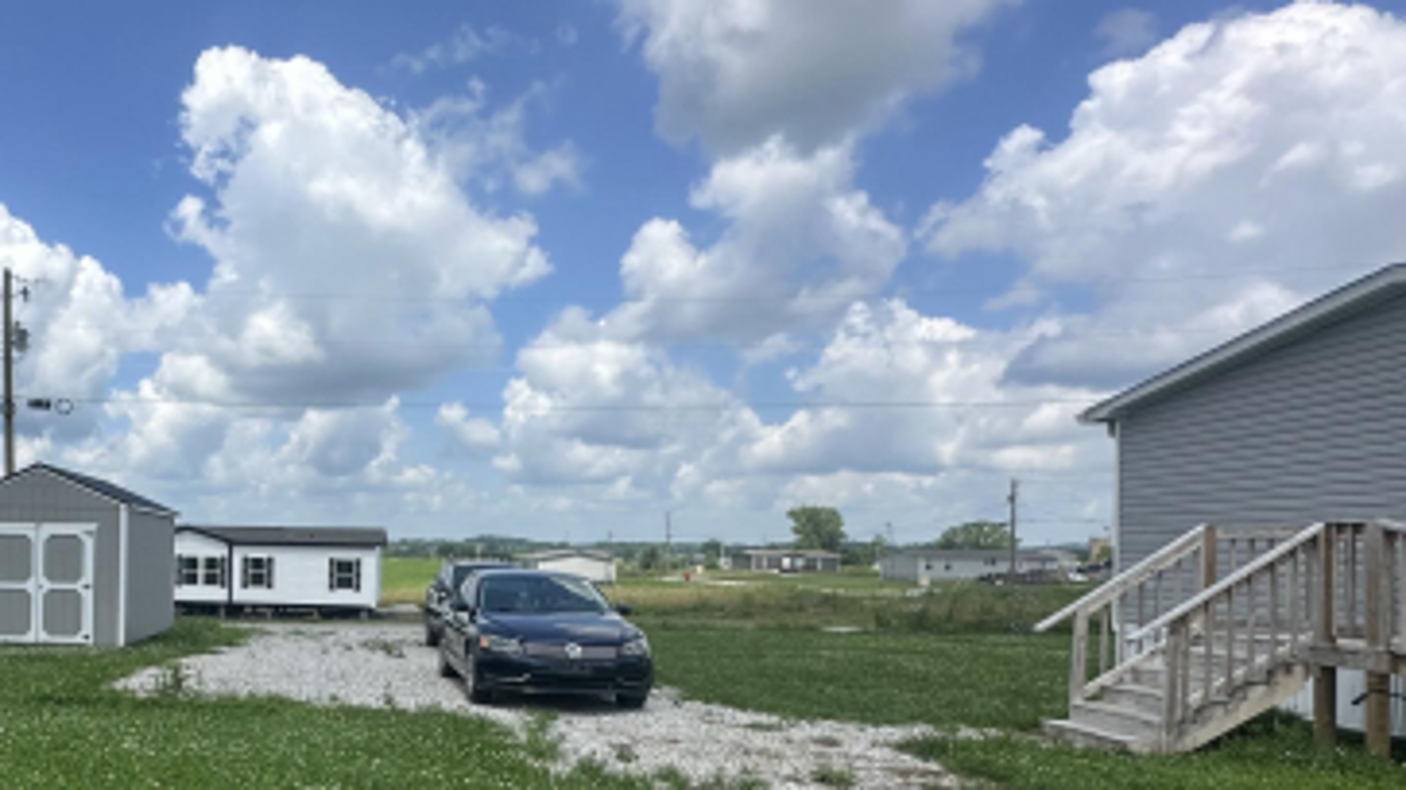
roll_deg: -0.1
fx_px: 1044
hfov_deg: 61.0
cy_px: 542
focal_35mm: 28
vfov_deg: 40.8
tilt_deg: +0.3
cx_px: 234
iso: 40
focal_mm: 2.22
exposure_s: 1/2817
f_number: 2.2
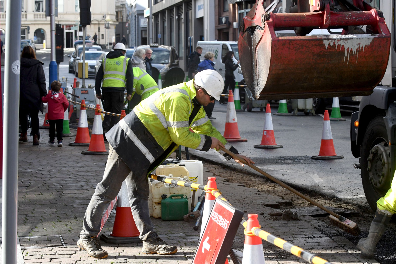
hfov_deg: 19.5
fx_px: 1155
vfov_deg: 13.0
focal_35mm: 105
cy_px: 132
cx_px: 198
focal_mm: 70
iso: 1000
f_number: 5.6
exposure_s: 1/1250
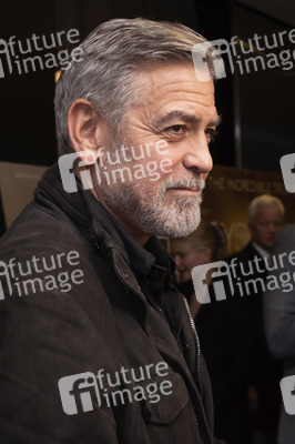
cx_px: 148
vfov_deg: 50.7
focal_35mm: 38
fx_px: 468
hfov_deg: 35.0
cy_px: 222
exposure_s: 1/200
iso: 1600
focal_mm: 38
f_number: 6.3
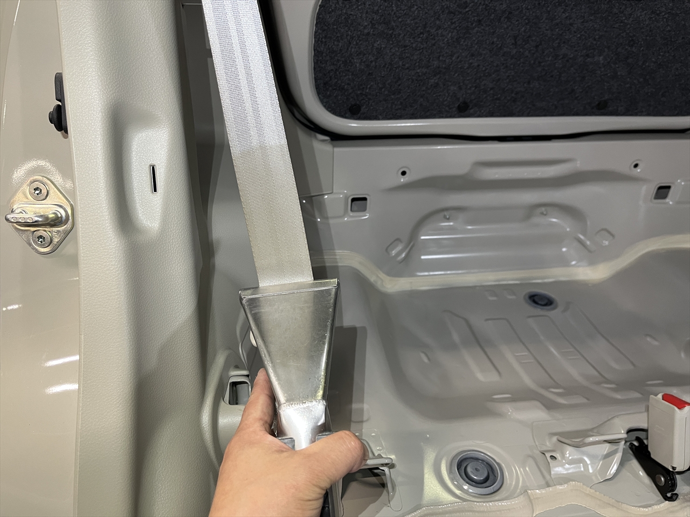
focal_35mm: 26
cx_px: 345
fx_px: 518
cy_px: 258
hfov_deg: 67.3
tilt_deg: -32.2
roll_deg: -1.9
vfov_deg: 53.1
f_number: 1.6
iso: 160
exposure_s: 1/60
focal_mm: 5.1
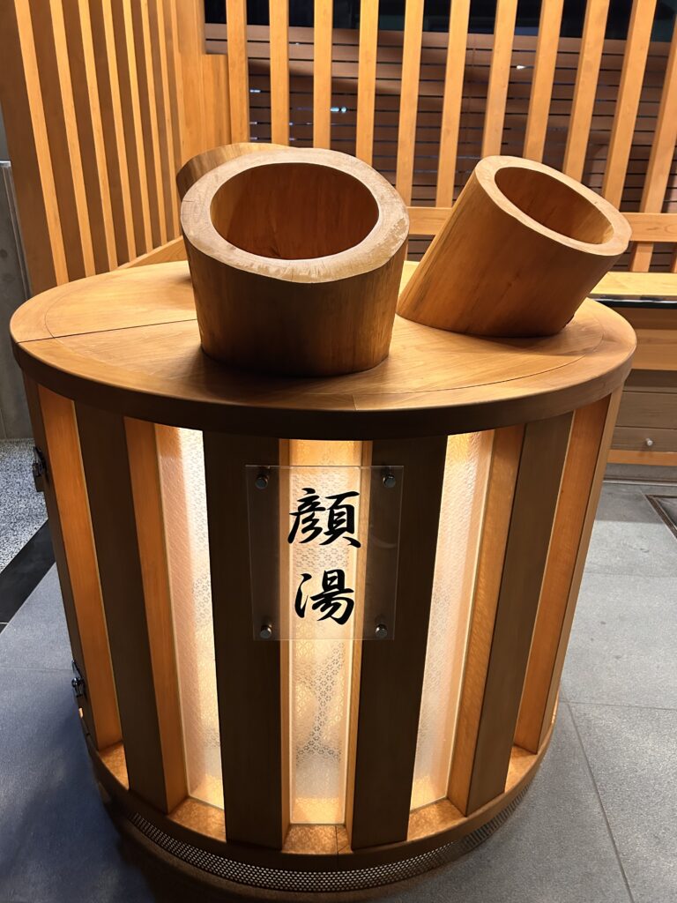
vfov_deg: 67.3
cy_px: 452
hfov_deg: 53.1
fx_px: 678
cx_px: 338
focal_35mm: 26
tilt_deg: -24.9
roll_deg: -1.4
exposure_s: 1/60
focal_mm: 5.7
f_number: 1.5
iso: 500
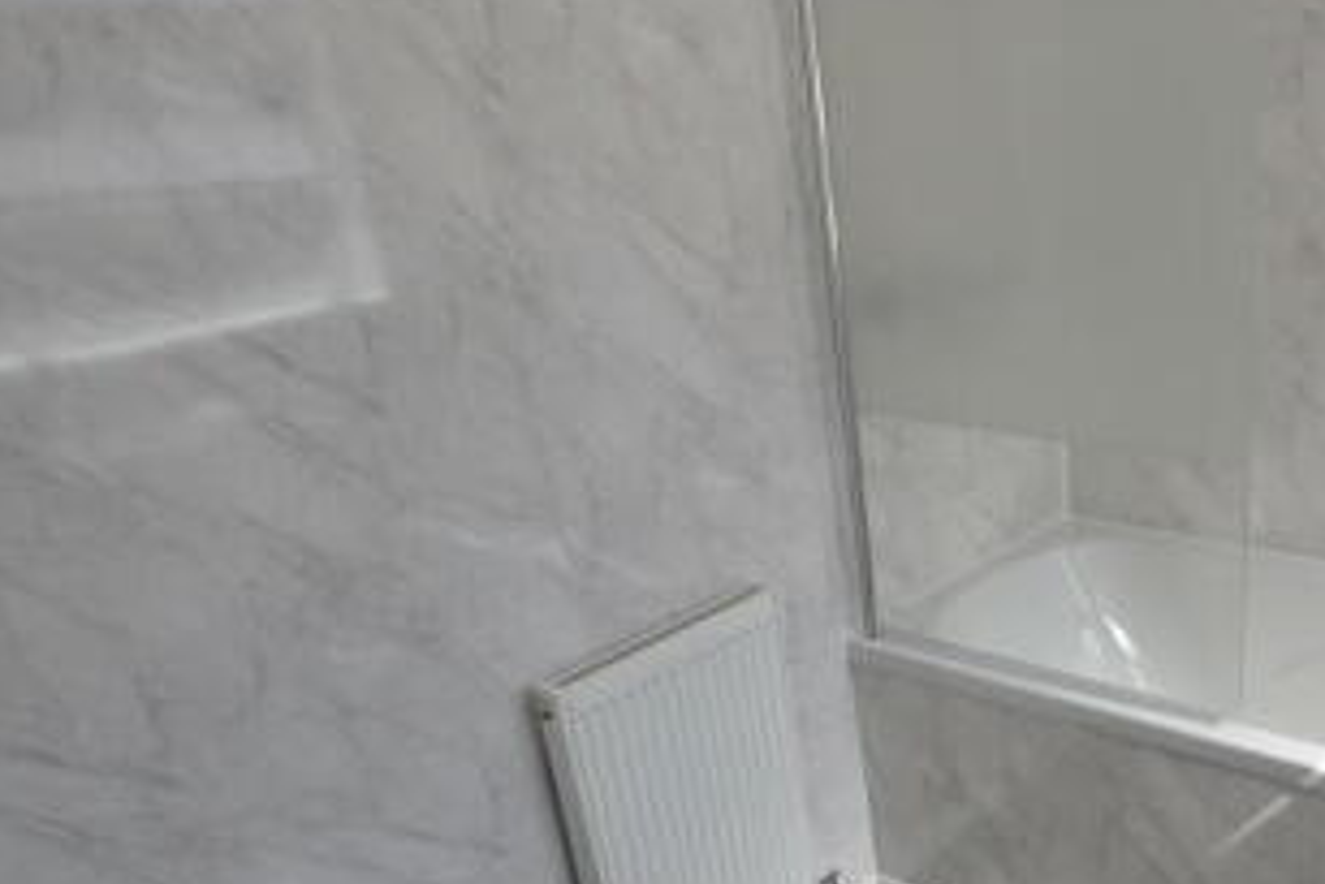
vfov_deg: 40.5
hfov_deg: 55.3
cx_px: 1025
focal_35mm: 32
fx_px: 1178
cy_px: 606
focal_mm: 10
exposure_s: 1/160
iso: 400
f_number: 6.3
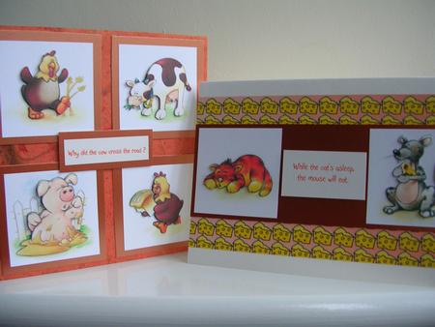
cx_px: 218
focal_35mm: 38
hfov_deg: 49.0
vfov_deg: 37.8
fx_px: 478
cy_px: 164
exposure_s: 1/7.3
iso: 50
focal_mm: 5.8
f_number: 2.8
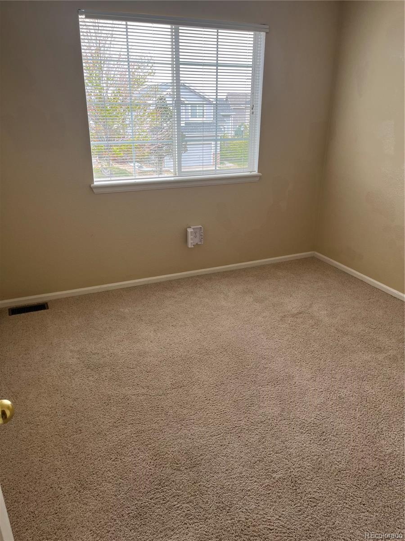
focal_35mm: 26
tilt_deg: -21.8
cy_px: 270
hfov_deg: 53.1
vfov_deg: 67.3
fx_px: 406
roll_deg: +0.0
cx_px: 202
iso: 50
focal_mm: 5.1
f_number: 1.6
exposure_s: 1/121
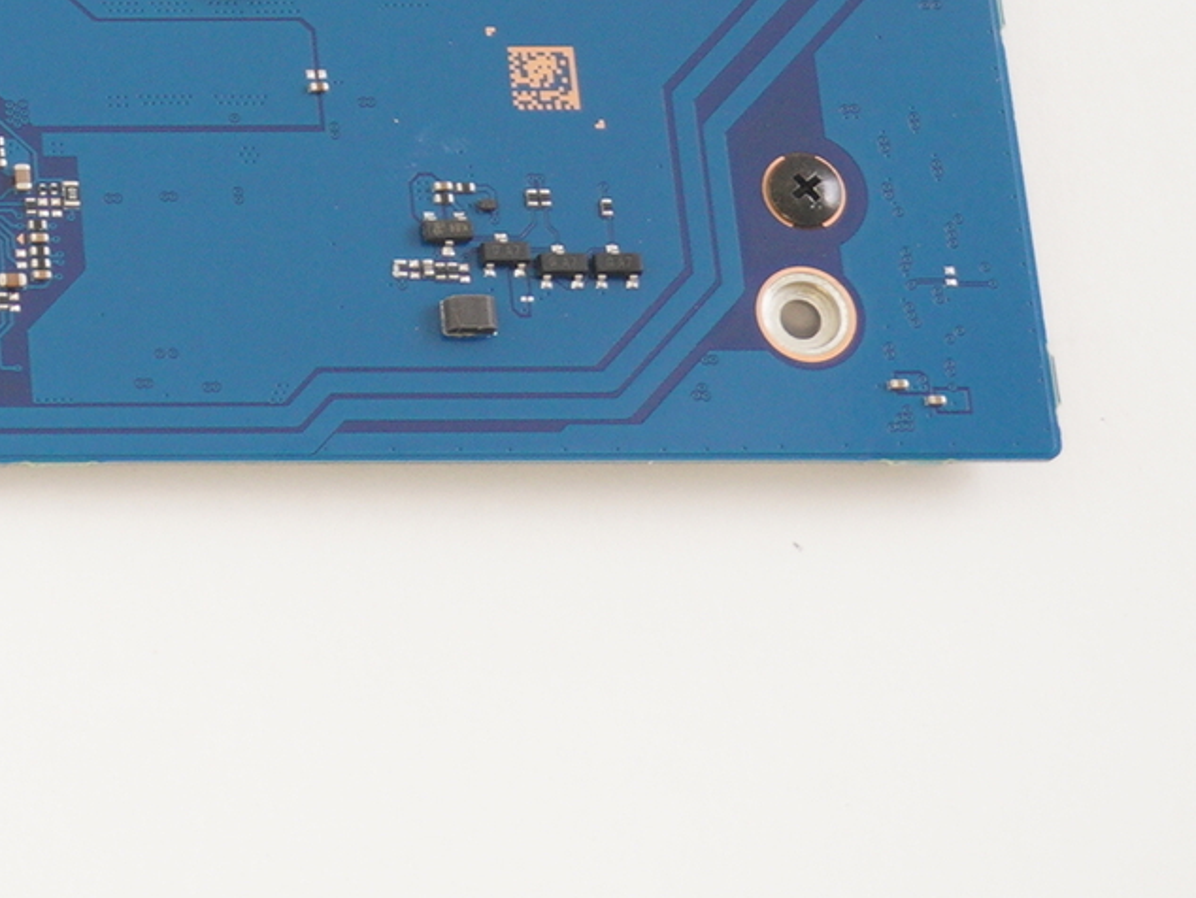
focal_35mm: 159
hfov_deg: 11.5
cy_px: -360
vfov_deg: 9.1
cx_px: -966
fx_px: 5496
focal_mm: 28
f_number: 5.6
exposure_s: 1/13
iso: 320
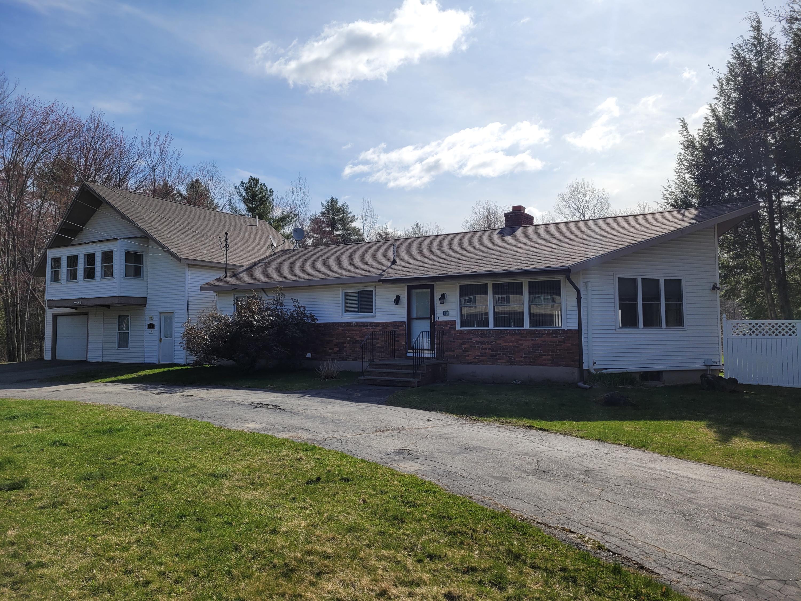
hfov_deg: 67.3
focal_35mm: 26
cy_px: 300
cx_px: 400
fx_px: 602
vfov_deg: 53.1
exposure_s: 1/4541
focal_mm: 5.4
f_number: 1.8
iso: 40
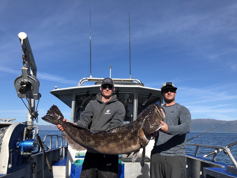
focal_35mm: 28
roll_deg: -0.1
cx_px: 118
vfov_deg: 49.7
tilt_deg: +10.9
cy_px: 89
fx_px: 192
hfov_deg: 63.4
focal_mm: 4
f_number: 1.8
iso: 20
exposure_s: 1/2183
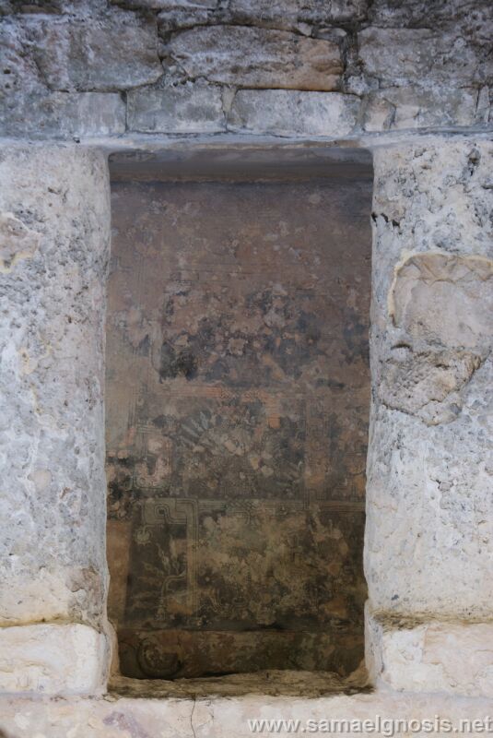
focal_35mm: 105
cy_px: 369
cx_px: 246
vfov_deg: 19.4
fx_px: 2152
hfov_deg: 13.1
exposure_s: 1/125
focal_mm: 70
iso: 125
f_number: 5.6
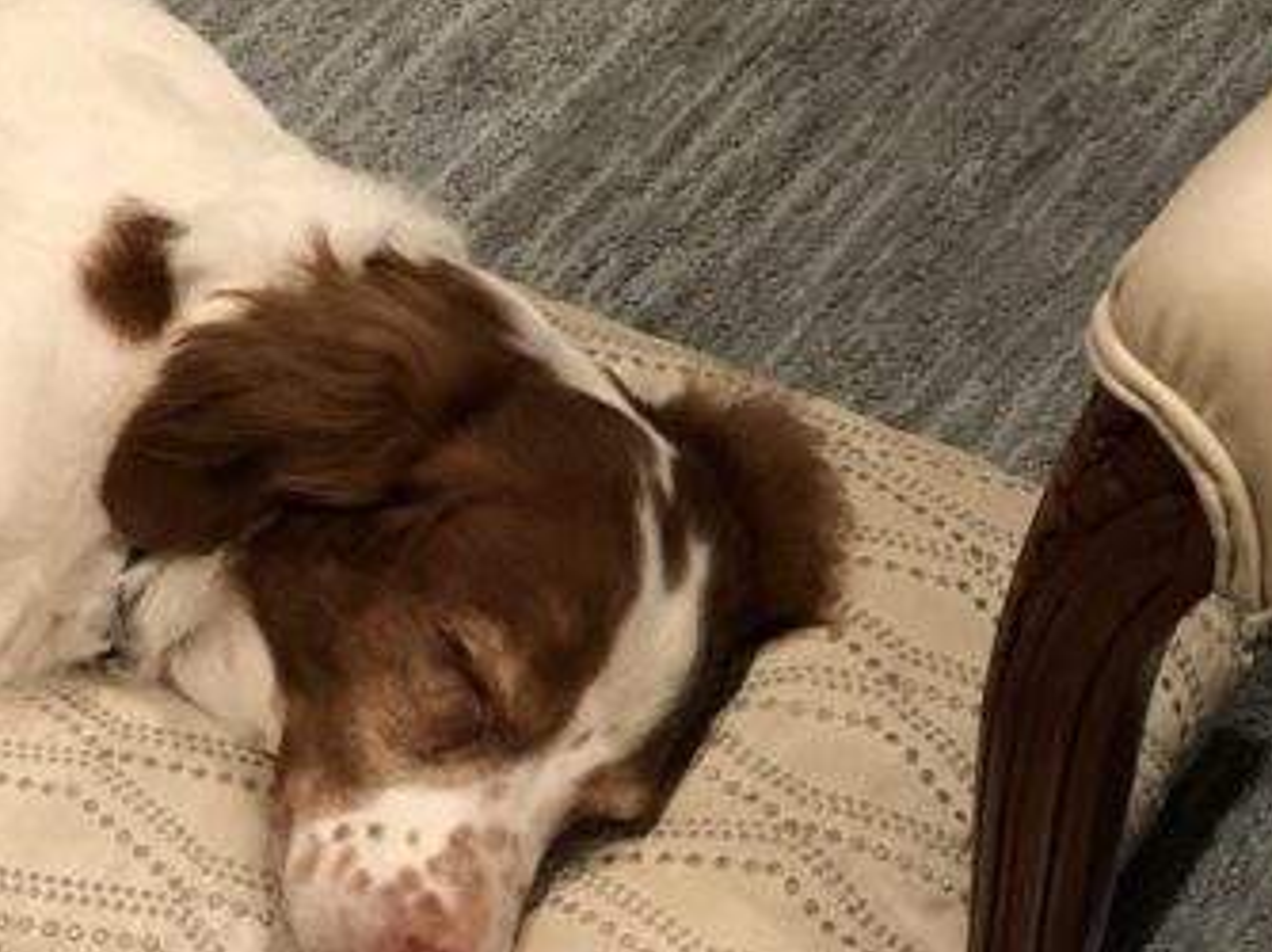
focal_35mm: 109
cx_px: -23
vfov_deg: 13.5
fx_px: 4002
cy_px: 737
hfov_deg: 17.6
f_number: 2.4
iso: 160
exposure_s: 1/15
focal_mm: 6
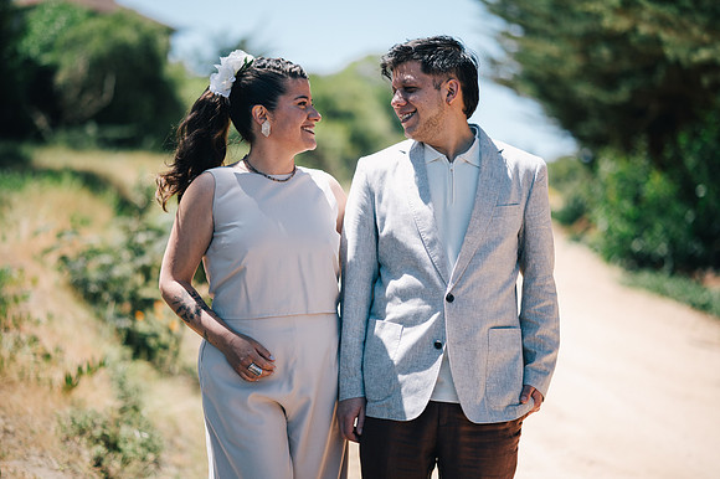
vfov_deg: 16.1
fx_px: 1699
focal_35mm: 85
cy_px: 240
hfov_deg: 23.9
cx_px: 360
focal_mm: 85
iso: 200
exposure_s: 1/2500
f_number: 1.8
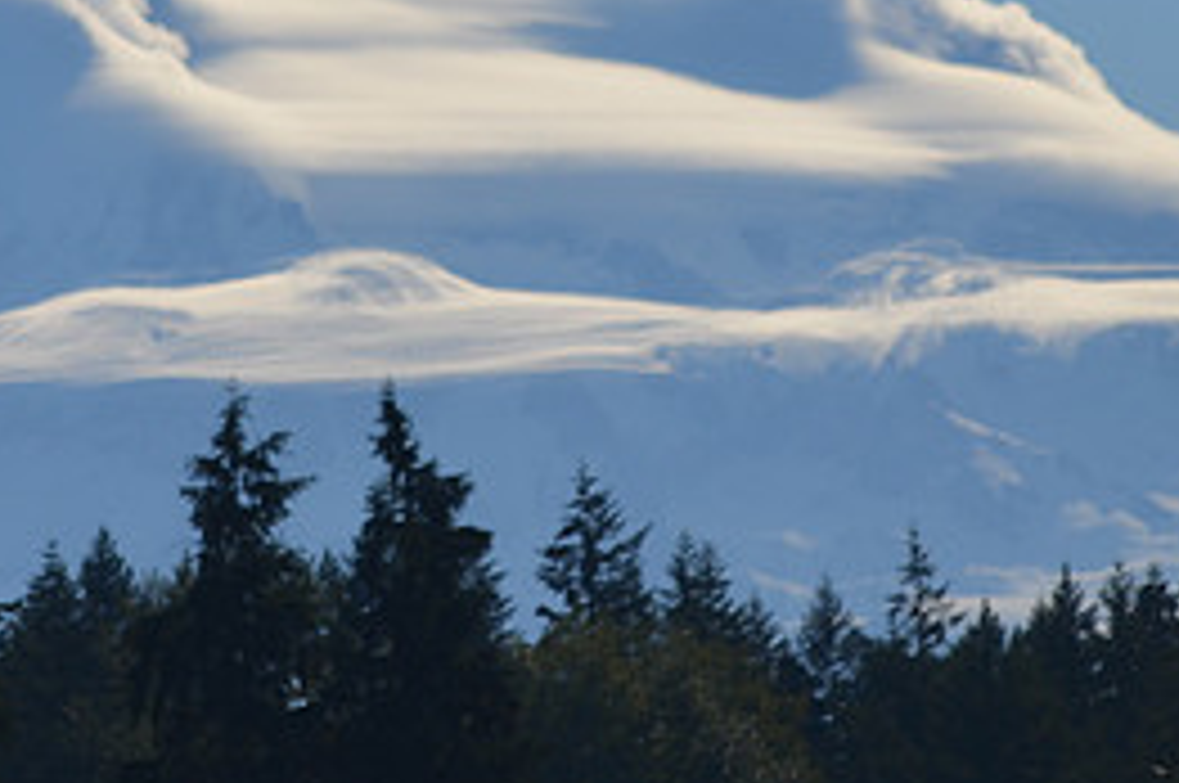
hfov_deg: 3.2
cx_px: 360
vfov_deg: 2.1
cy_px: 22
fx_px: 21166
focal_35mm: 647
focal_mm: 195
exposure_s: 1/2000
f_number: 5.6
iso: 220
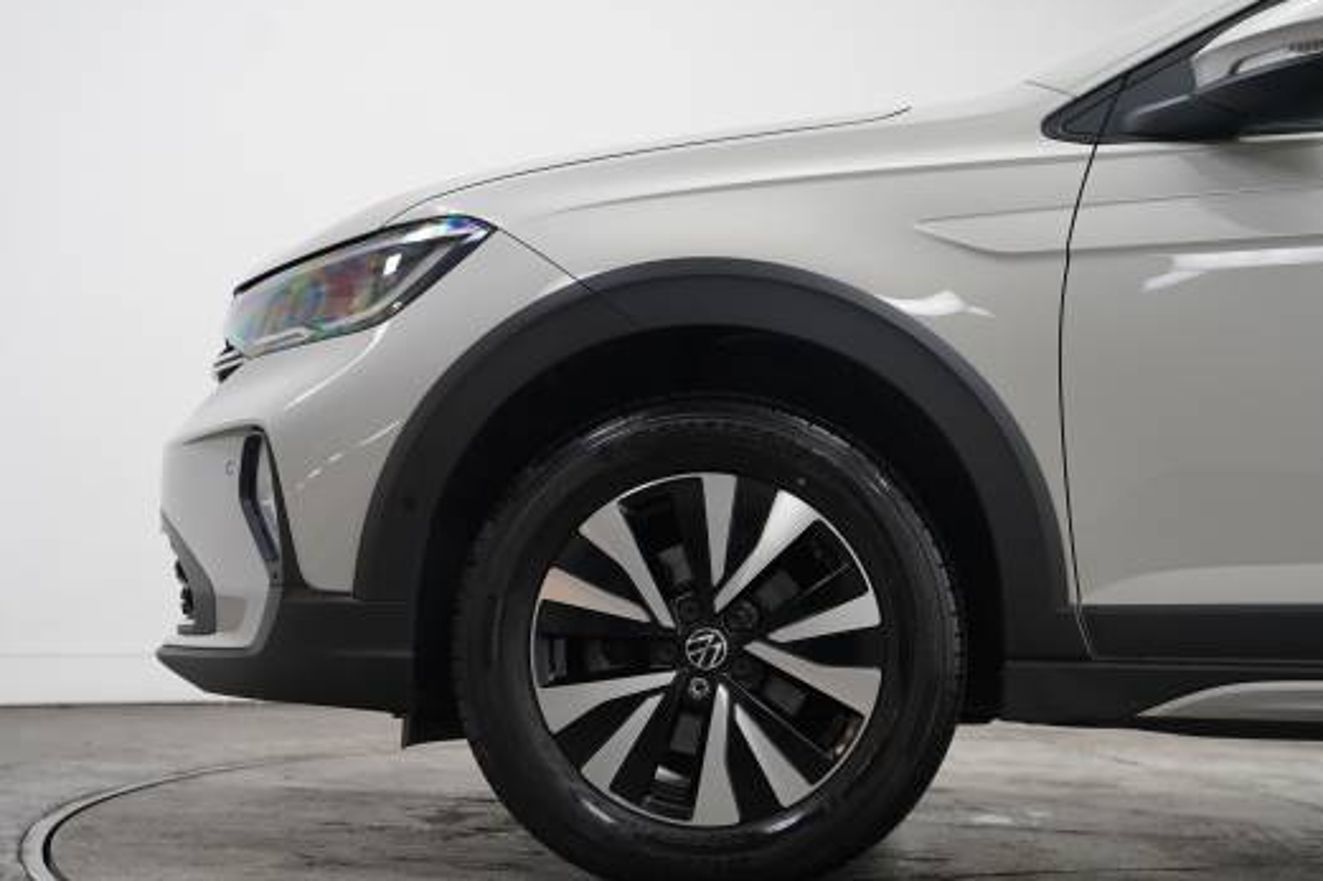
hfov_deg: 33.5
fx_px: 2199
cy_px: 490
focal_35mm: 60
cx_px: 691
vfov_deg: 22.6
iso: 1600
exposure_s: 1/160
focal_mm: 48.7
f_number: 3.5
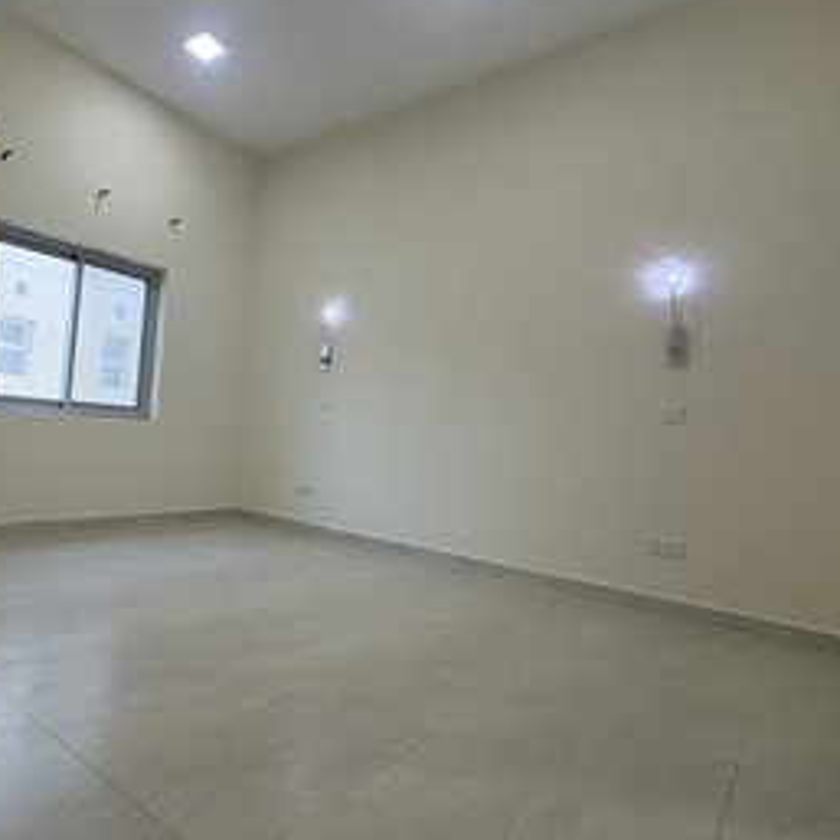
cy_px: 384
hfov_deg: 66.1
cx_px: 230
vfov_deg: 69.5
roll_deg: -4.1
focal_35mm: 22
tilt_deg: +4.0
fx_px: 604
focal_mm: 2.22
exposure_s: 1/100
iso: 160
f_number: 2.2
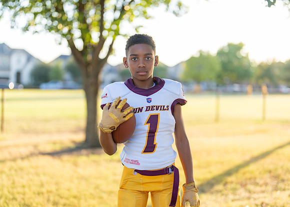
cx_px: 145
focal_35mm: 52
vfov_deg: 27.0
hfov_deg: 37.2
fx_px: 431
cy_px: 104
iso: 100
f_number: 1.2
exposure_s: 1/800
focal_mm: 50
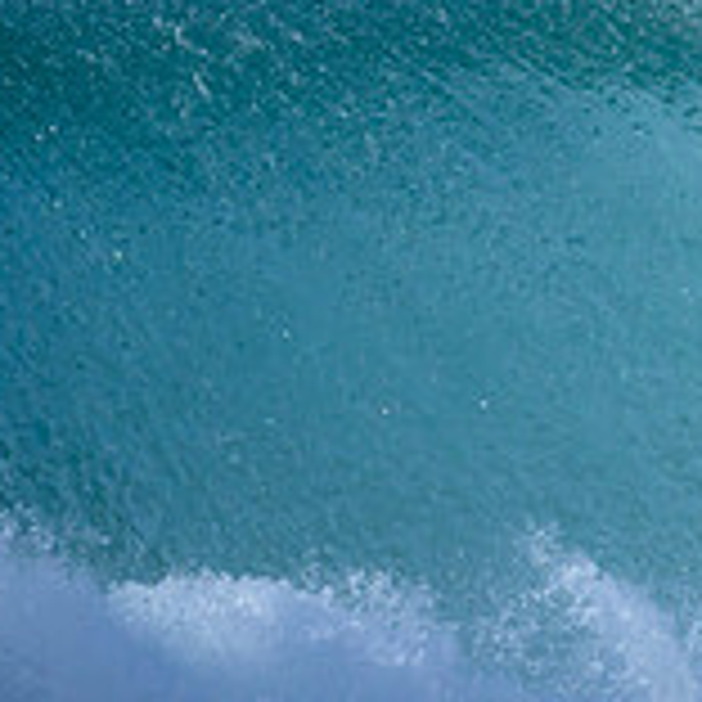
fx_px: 72044
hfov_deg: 0.6
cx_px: 1077
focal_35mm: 3140
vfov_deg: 0.6
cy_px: 128
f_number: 6.3
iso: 1000
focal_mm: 800
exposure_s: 1/4000
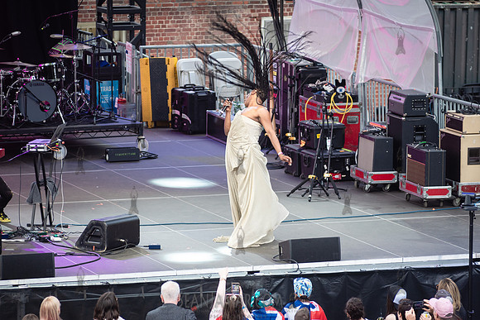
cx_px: 247
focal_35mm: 236
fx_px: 3141
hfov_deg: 8.7
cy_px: 163
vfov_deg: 5.8
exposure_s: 1/250
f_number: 4.5
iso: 500
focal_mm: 200
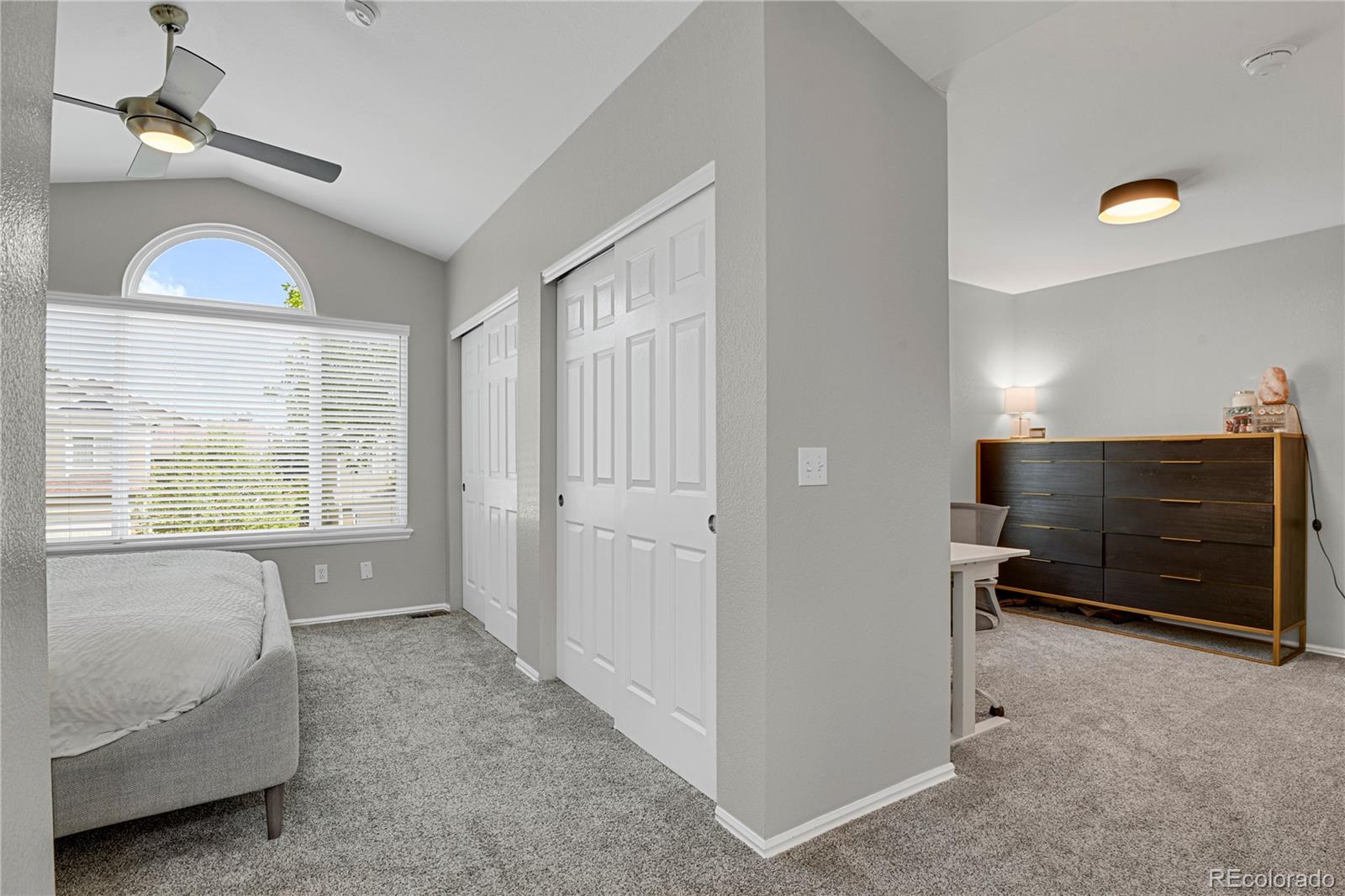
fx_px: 635
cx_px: 672
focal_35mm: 17
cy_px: 448
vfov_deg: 70.4
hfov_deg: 93.3
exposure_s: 1.3
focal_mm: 17
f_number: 8
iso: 250
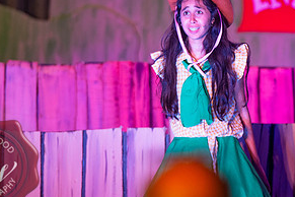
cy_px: 41
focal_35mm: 399
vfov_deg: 3.4
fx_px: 3269
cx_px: 226
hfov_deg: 5.2
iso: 1250
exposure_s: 1/200
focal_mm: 200
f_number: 2.8
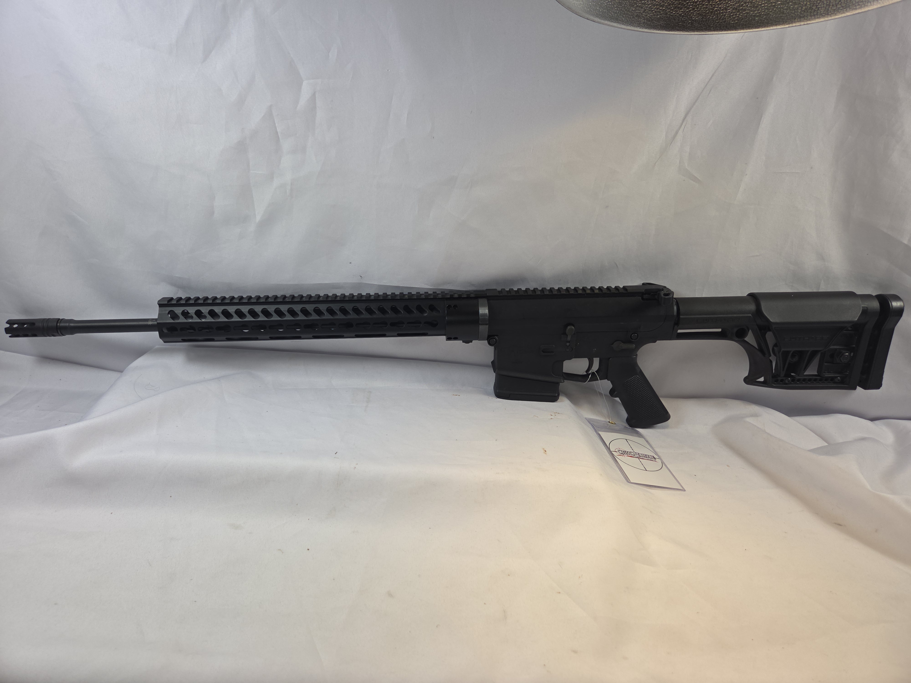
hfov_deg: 73.9
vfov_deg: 58.9
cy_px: 342
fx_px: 605
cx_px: 456
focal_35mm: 23
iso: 25
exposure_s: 1/220
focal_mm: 5.4
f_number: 1.8
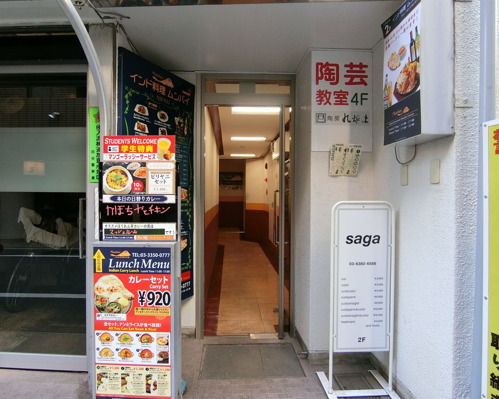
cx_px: 239
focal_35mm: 20
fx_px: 295
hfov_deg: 80.3
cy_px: 201
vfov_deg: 68.1
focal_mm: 4.06
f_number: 2.7
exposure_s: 1/125
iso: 250
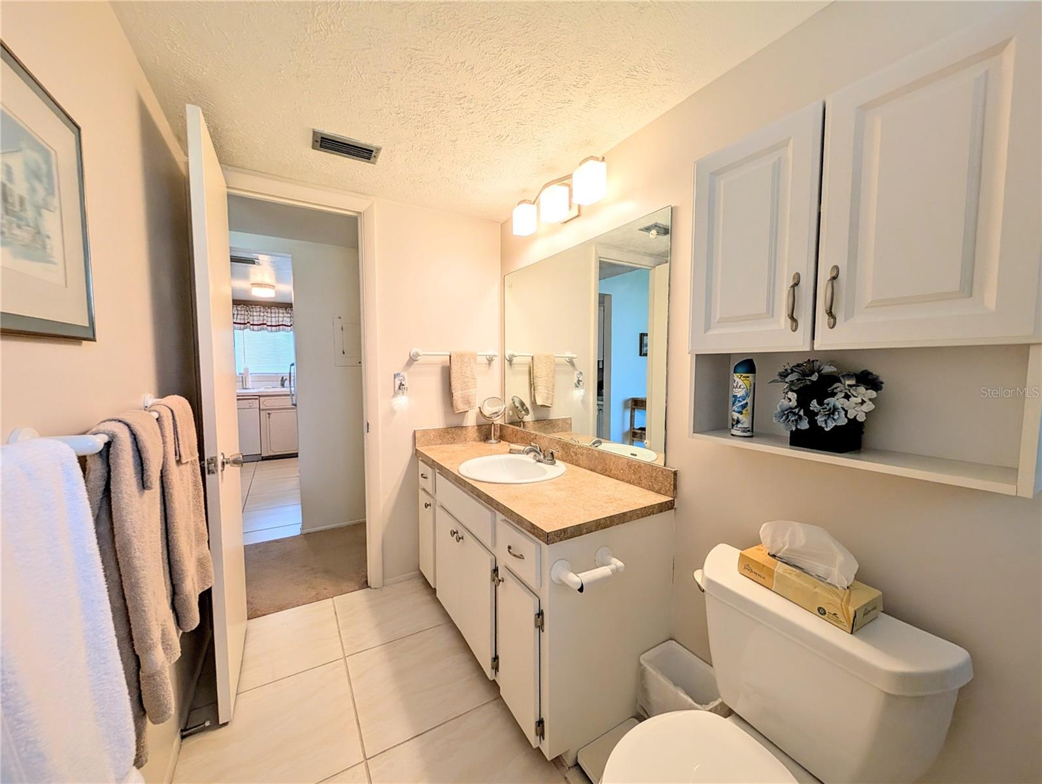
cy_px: 392
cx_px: 521
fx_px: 362
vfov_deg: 94.6
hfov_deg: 110.5
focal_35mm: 12
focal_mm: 2.02
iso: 56
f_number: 1.7
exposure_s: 1/145
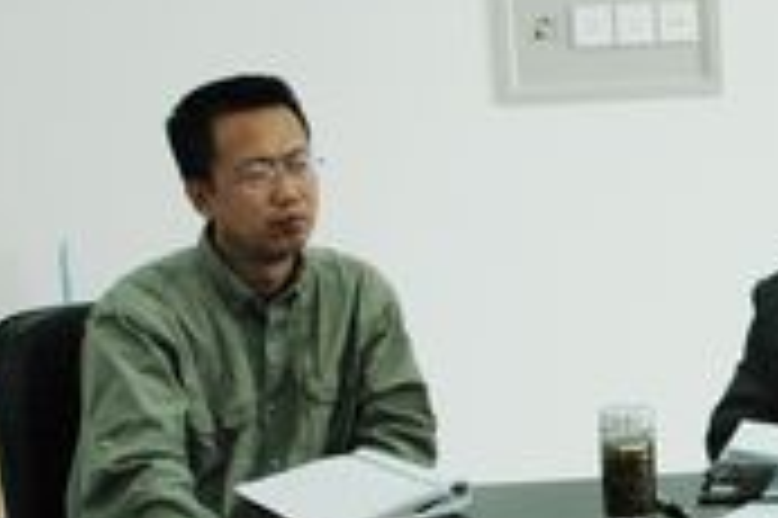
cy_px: 426
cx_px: 890
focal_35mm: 102
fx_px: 2202
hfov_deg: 19.1
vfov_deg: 13.3
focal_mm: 28
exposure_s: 1/100
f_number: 5
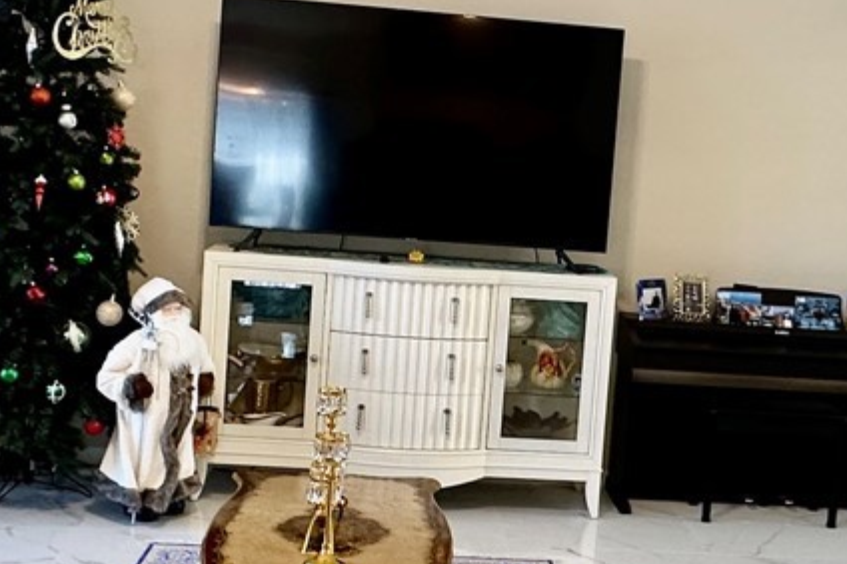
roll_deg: -4.4
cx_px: 525
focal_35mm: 55
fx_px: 1293
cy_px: 254
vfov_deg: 24.6
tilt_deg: -4.4
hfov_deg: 36.1
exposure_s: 1/60
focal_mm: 2.22
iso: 200
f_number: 2.2
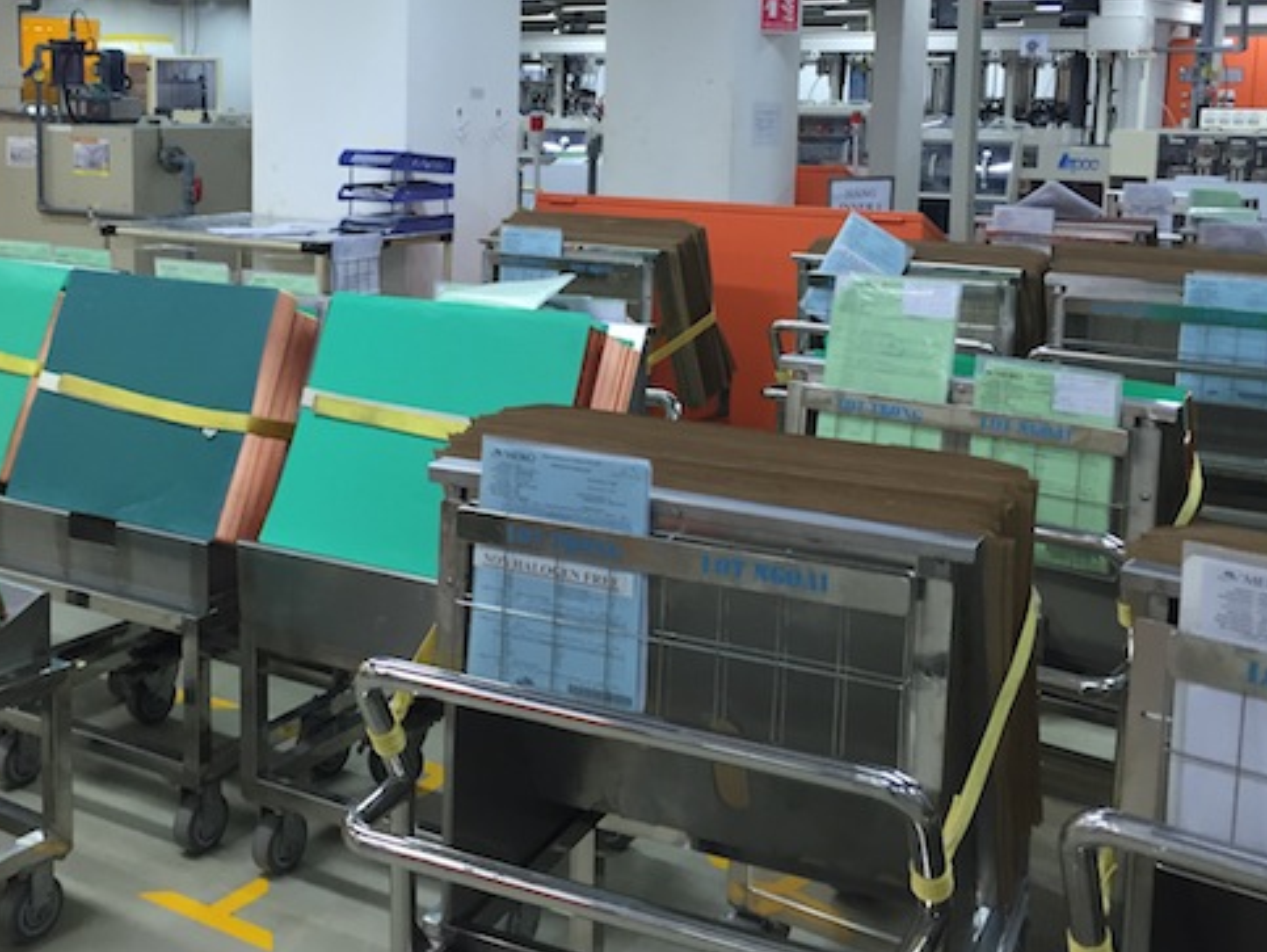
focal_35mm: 42
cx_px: 498
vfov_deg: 34.0
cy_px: 308
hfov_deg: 44.5
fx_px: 1538
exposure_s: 1/33
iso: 80
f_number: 2.2
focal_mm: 4.15
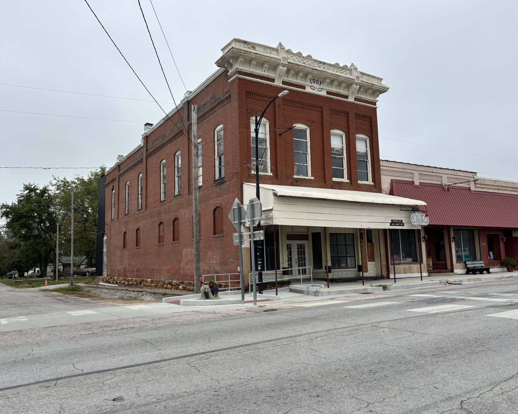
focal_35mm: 28
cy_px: 207
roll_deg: +0.2
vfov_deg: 51.5
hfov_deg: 62.1
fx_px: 429
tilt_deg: +4.9
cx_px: 239
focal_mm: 5.96
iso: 50
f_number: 1.6
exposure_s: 1/2778
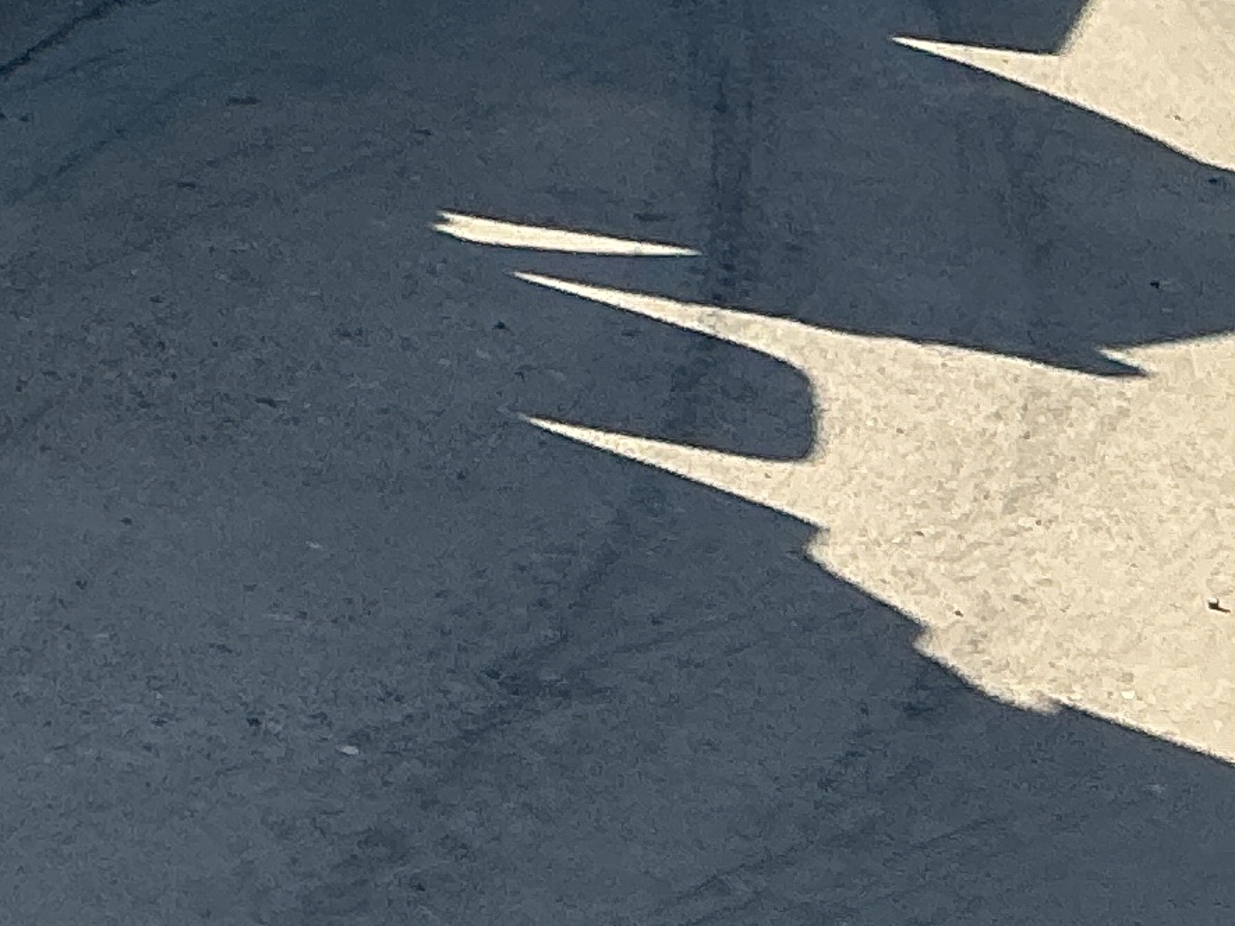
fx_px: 4708
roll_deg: -1.7
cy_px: -955
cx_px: -1077
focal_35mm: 132
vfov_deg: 10.3
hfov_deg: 13.3
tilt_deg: -4.3
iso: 25
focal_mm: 3
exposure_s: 1/1786
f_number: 1.8
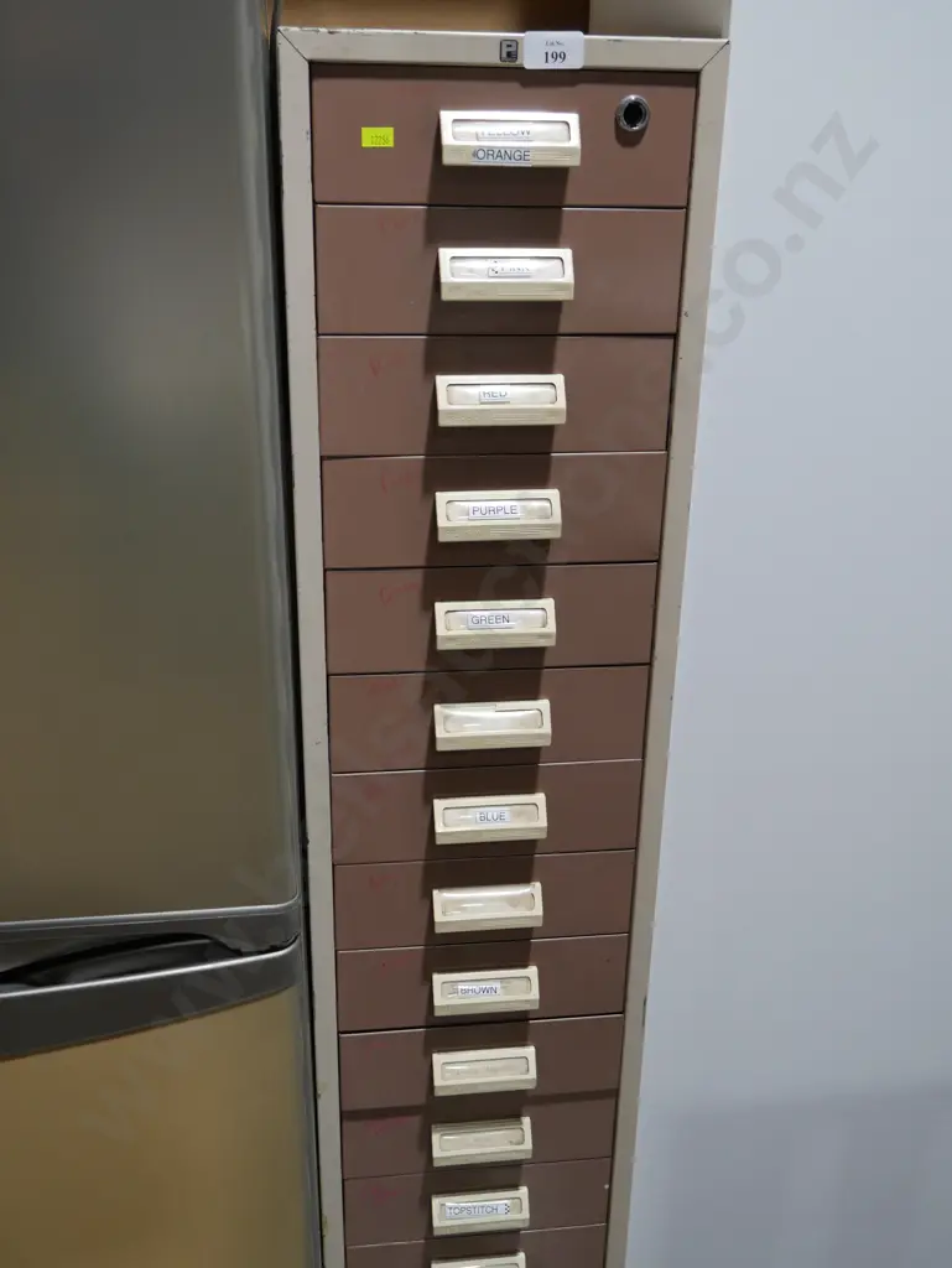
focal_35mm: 36
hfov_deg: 39.7
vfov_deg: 51.3
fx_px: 1319
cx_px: 476
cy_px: 634
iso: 200
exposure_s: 1/60
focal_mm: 18
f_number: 4
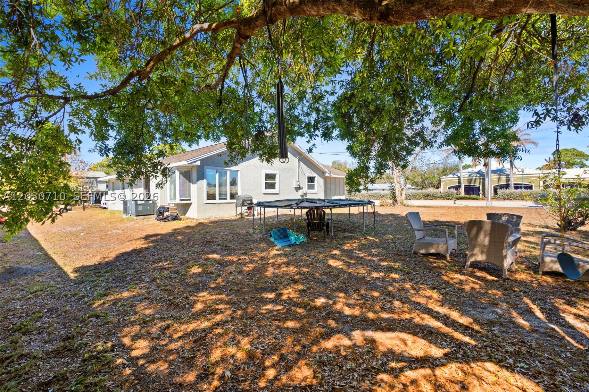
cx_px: 294
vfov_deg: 73.7
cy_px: 196
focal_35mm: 16
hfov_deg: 96.7
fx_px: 262
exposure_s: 1/30
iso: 250
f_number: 11
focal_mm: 16
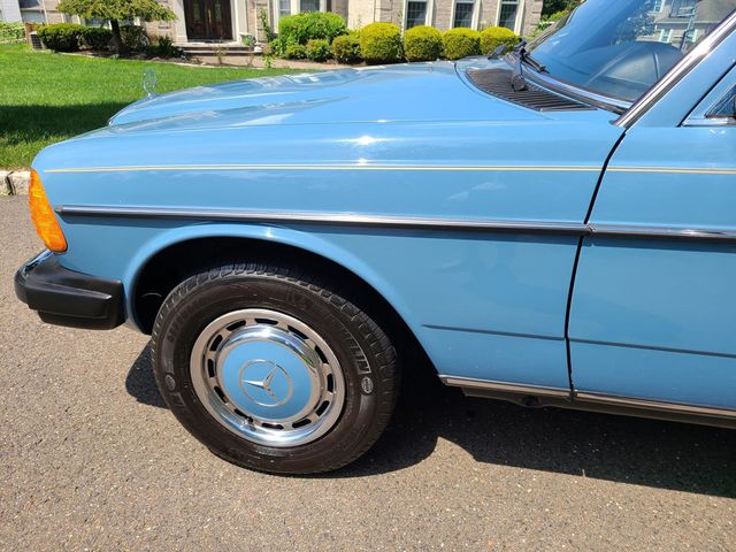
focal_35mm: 26
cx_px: 368
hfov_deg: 67.3
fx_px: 553
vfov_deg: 53.1
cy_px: 276
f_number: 1.8
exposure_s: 1/1296
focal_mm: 5.4
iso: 40
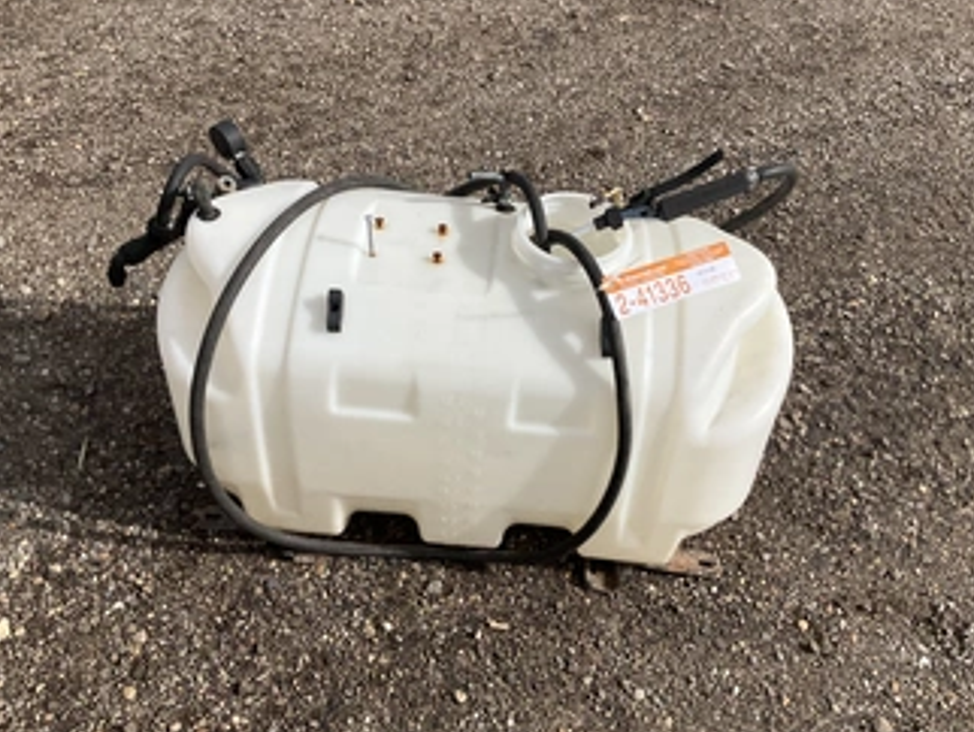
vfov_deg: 39.6
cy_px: 312
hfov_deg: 51.3
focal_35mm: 36
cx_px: 523
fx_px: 1014
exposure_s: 1/3125
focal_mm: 3
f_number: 1.8
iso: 25
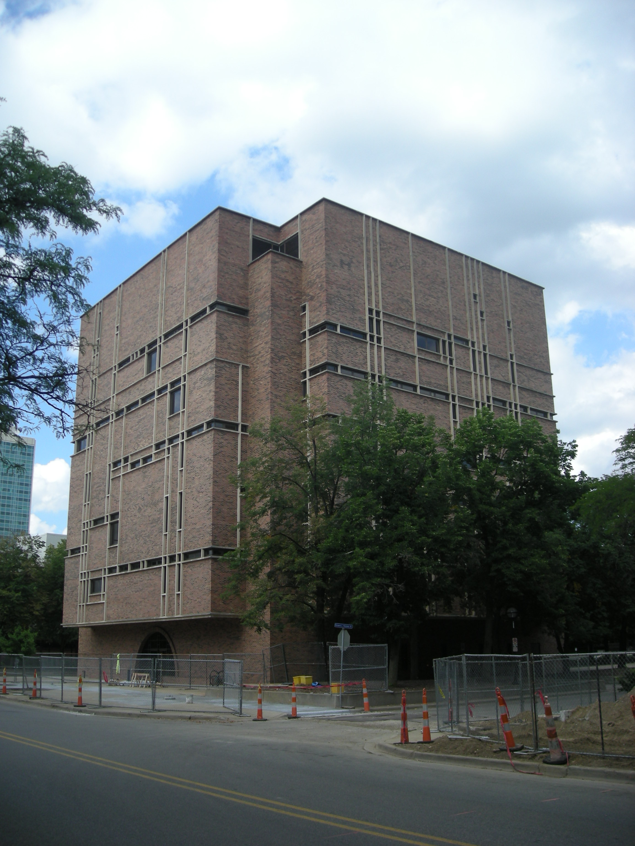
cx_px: 318
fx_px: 856
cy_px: 423
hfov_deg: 40.7
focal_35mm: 35
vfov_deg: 52.6
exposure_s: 1/150
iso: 50
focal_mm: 5.7
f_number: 5.7
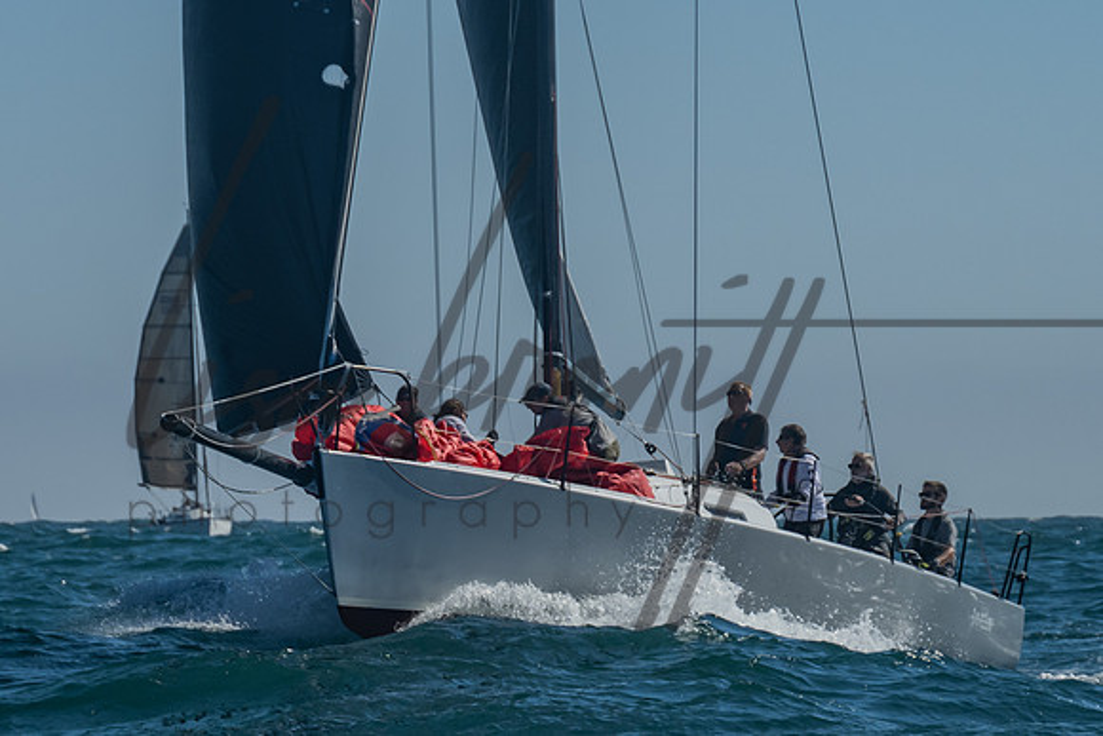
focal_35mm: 339
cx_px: 232
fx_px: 10403
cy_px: 529
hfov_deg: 6.1
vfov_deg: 4.1
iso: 160
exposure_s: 1/1000
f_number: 6.3
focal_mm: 135
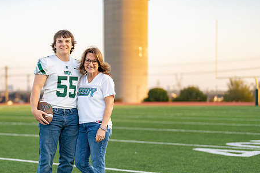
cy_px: 123
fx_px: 585
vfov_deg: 16.8
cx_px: 74
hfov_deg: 24.9
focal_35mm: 81
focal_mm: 50
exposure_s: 1/800
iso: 100
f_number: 1.2
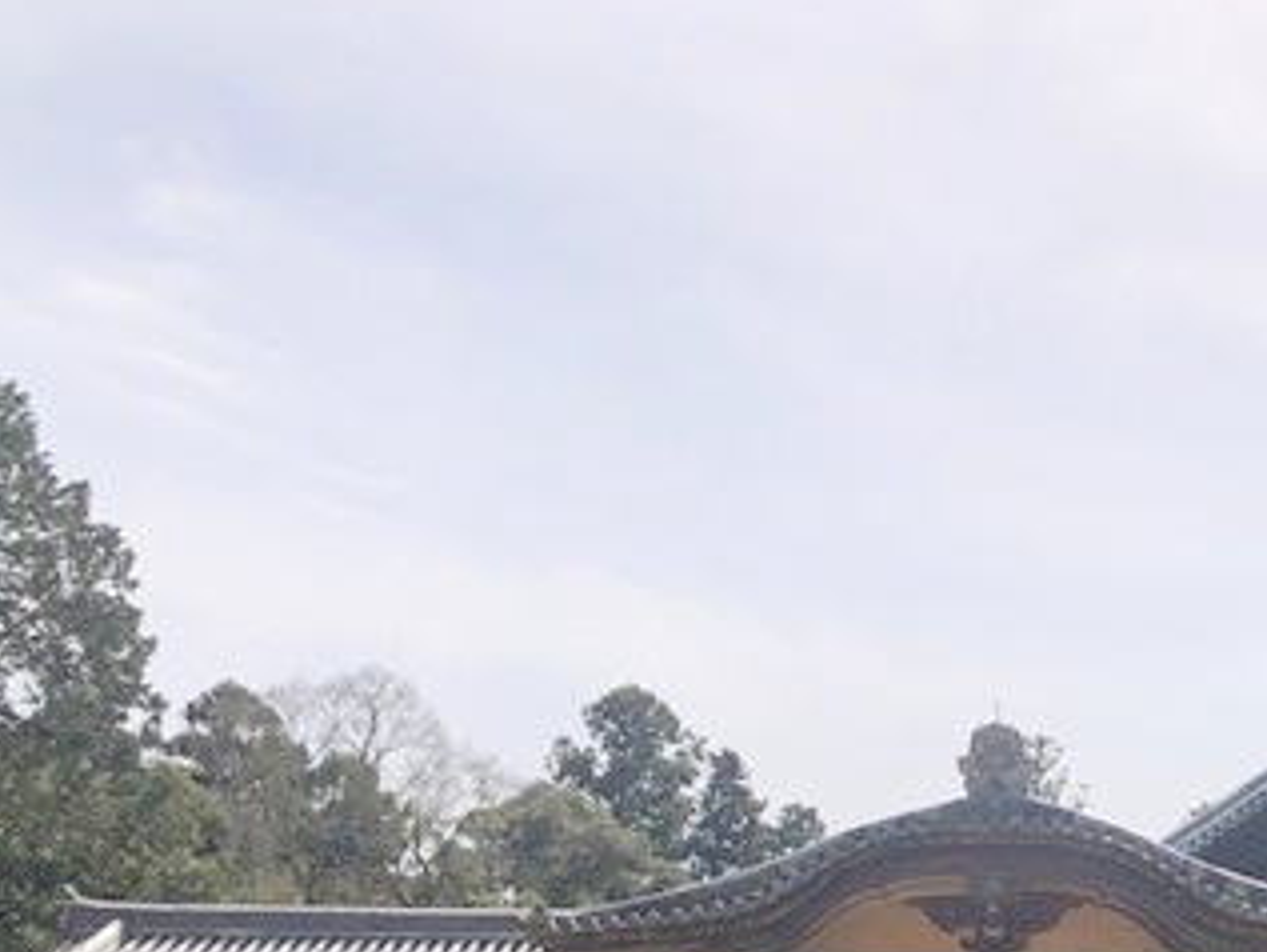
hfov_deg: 34.7
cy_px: 816
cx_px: 1063
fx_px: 1941
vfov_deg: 26.8
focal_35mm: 53
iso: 25
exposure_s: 1/6897
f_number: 1.8
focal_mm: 3.99
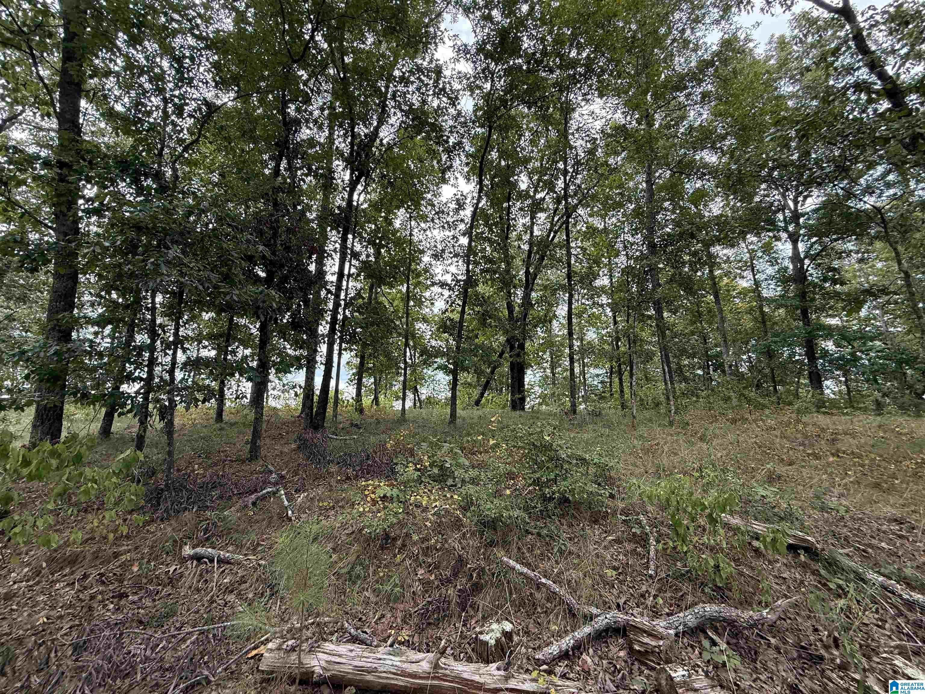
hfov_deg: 102.1
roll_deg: -0.8
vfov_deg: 85.7
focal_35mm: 14
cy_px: 347
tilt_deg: +10.5
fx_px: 374
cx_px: 462
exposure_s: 1/220
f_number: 2.2
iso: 64
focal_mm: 2.22
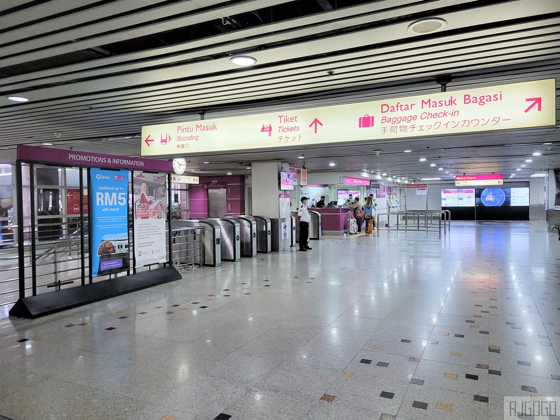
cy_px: 210
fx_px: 421
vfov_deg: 53.1
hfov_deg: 67.3
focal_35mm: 26
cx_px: 280
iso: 250
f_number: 1.8
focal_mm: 5.4
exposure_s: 1/100
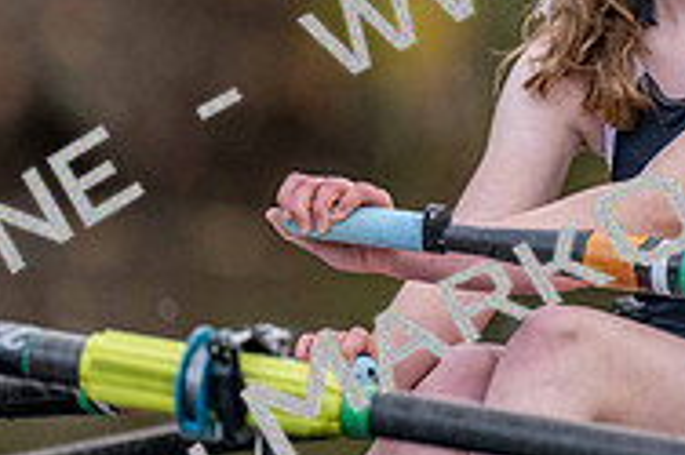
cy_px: 86
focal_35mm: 1852
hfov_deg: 1.1
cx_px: 751
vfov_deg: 0.7
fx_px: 35208
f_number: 4
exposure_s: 1/2500
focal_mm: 600
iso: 2200
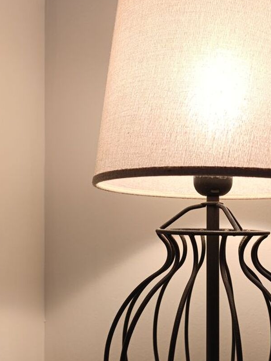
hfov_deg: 36.8
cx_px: 204
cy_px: 226
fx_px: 397
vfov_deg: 48.5
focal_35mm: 38
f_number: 1.6
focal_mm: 6.14
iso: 250
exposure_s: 1/100
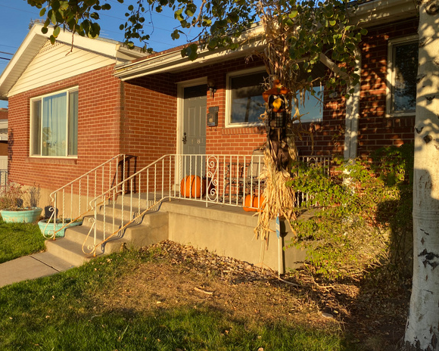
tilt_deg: -1.5
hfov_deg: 62.2
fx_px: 364
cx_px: 232
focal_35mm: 28
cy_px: 170
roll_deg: -1.6
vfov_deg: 51.5
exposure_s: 1/1093
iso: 32
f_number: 1.8
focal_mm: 4.25
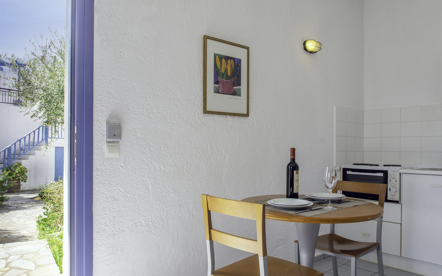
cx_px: 222
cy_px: 146
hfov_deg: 68.4
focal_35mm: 27
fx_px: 325
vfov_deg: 46.0
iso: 400
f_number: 13
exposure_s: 1/160
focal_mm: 14
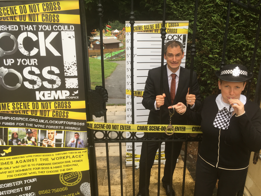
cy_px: 98
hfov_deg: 61.7
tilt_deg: -20.3
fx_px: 219
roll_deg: +0.8
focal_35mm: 29
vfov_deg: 48.2
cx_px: 130
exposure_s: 1/100
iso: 40
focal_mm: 4.15
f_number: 2.2
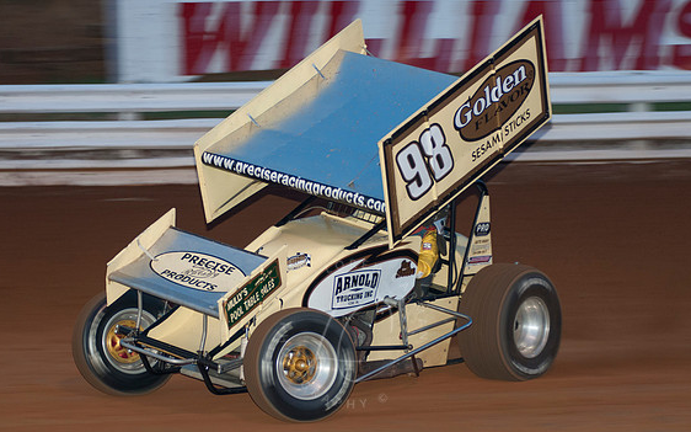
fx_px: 2824
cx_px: 353
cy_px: 219
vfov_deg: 8.7
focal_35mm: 150
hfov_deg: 13.9
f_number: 3.2
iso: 250
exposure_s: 1/250
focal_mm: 95
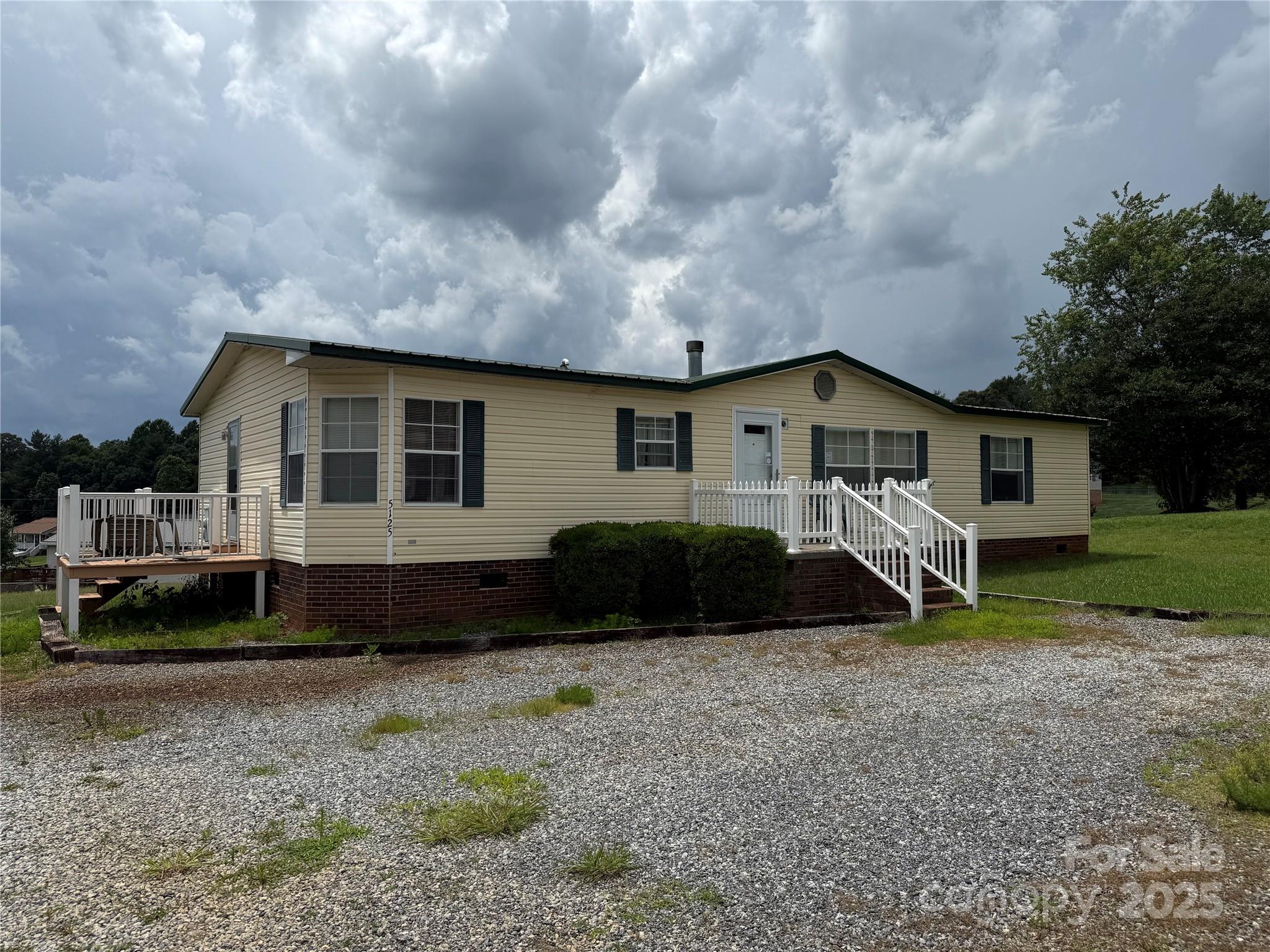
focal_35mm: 24
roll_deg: -0.3
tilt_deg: +1.7
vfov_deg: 56.8
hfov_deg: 71.6
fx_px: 881
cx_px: 635
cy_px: 476
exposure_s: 1/10309
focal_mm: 6.76
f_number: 1.78
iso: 80
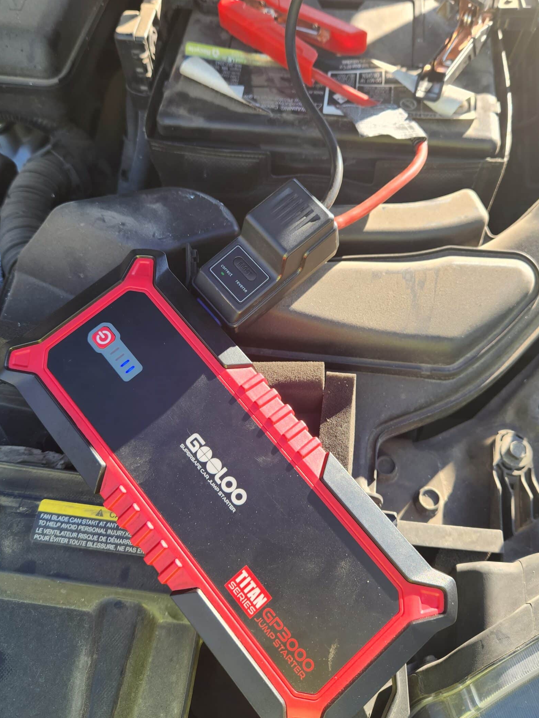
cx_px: 292
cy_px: 332
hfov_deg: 49.7
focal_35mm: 28
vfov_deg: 63.4
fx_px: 581
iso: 20
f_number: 1.8
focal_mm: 5.4
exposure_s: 1/180
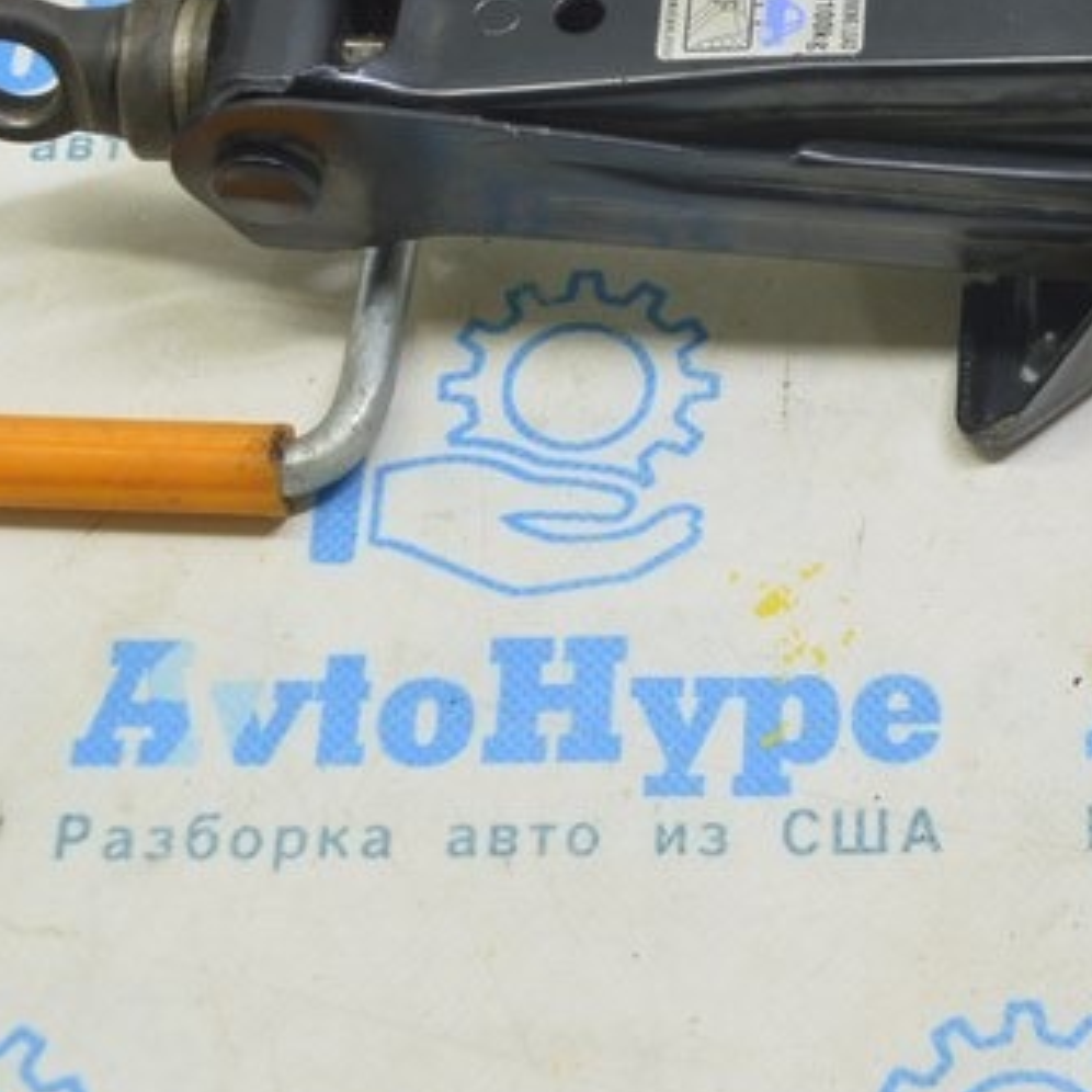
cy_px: 209
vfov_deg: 19.0
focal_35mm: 90
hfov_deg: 18.9
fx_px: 3223
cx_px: 970
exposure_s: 1/20
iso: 400
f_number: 5.6
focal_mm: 23
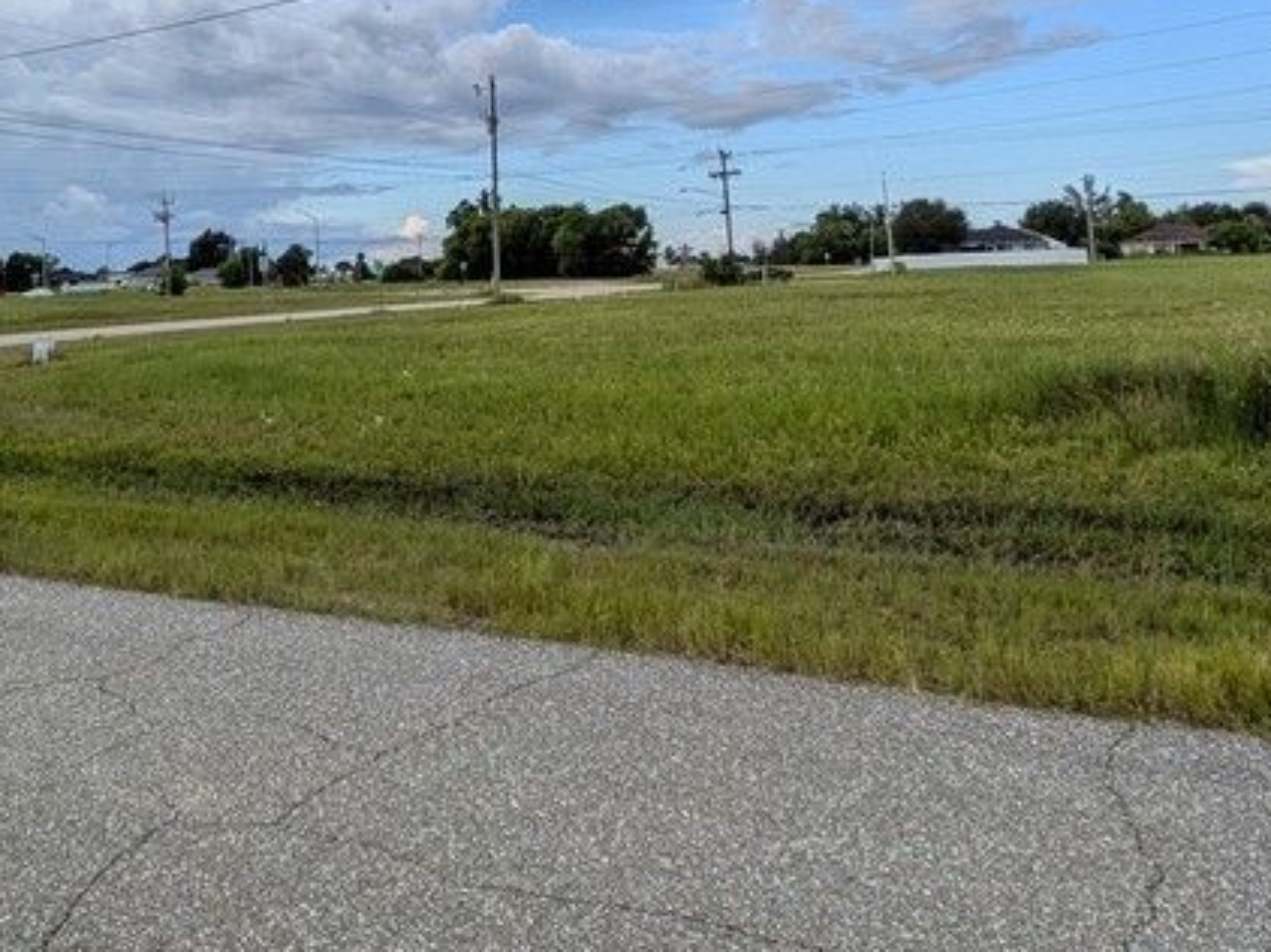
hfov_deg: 52.1
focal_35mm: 34
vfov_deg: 39.6
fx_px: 1248
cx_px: 352
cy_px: 151
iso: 52
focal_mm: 1.85
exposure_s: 1/1481
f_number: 2.2
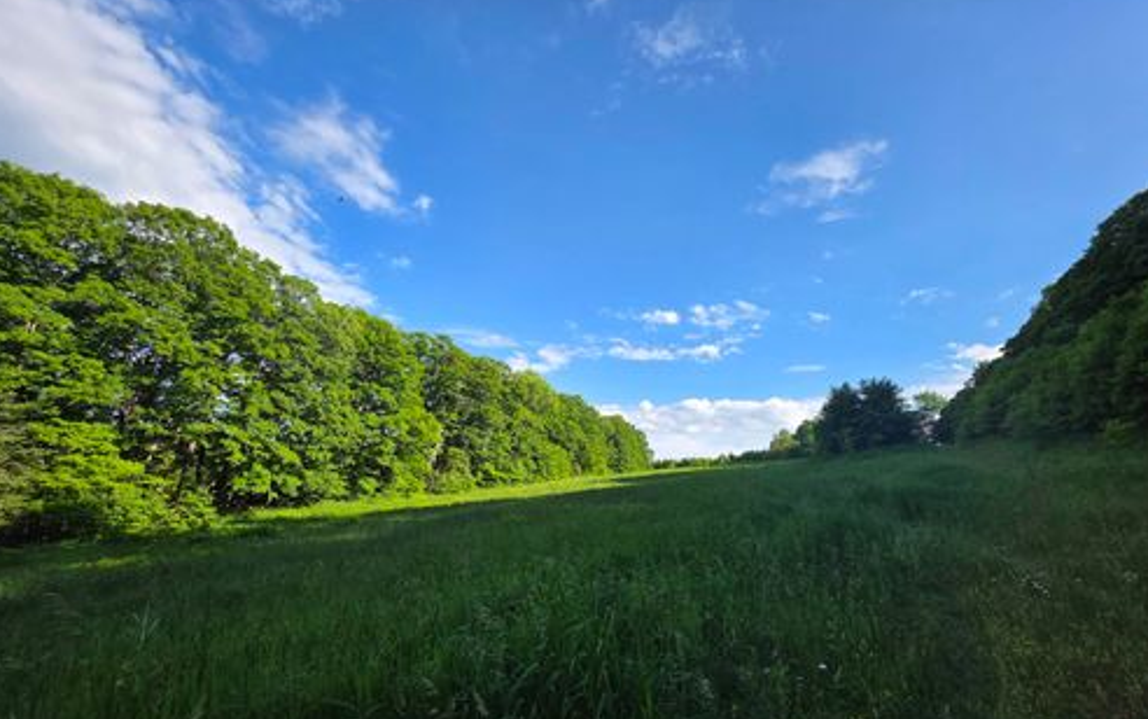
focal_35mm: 14
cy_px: 403
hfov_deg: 105.3
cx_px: 569
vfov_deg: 78.4
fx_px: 438
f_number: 1.9
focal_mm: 2.2
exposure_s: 1/970
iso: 40
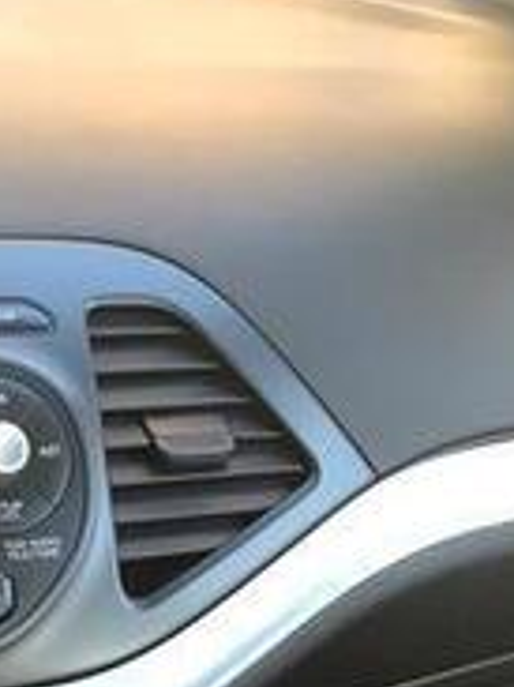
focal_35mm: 76
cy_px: 818
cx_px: -60
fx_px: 1506
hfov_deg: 18.6
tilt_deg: -35.9
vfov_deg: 23.5
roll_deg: -2.9
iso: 32
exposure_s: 1/20
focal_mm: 3.99
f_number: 1.8
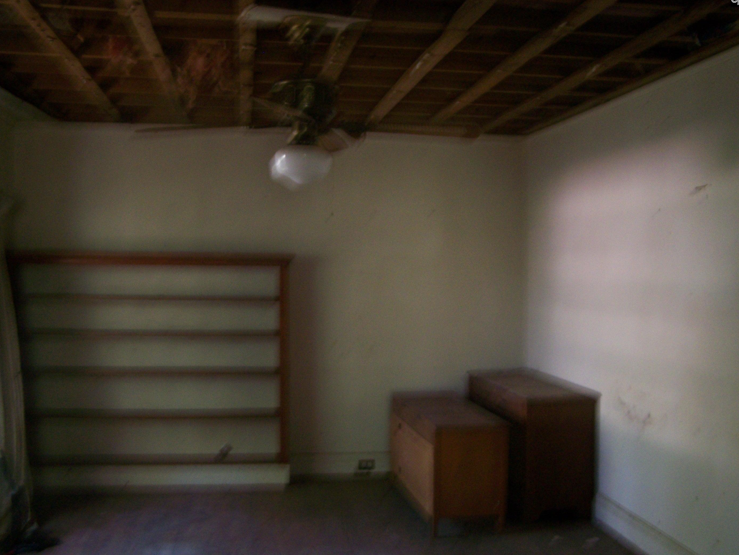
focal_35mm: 39
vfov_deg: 36.8
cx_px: 377
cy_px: 278
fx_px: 833
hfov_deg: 47.9
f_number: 2.8
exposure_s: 1/8
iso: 160
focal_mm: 6.3
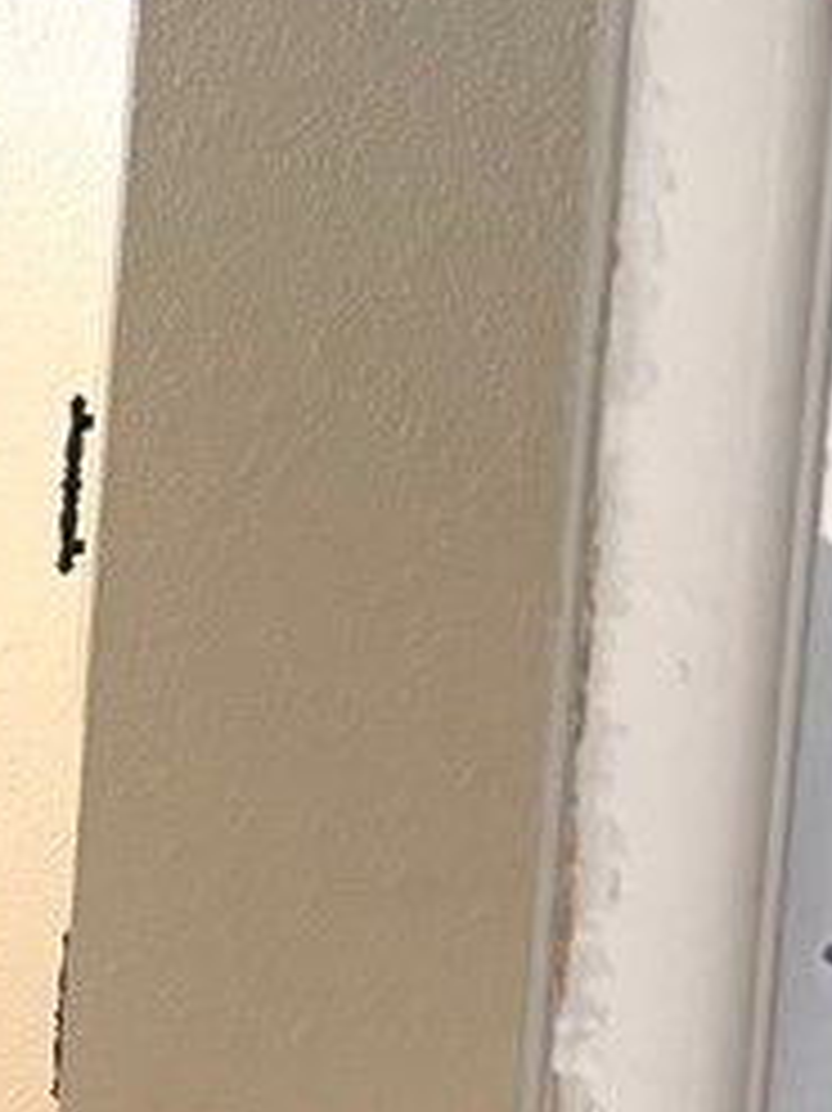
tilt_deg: -6.5
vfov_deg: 18.0
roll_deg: -2.3
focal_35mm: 108
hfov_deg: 12.6
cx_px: -639
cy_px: 941
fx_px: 3464
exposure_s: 1/60
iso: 160
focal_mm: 5.96
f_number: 1.6
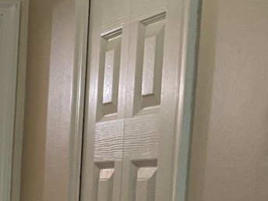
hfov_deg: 13.6
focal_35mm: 135
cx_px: -162
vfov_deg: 10.3
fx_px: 1045
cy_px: 373
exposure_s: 1/60
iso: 64
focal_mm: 3
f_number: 1.8
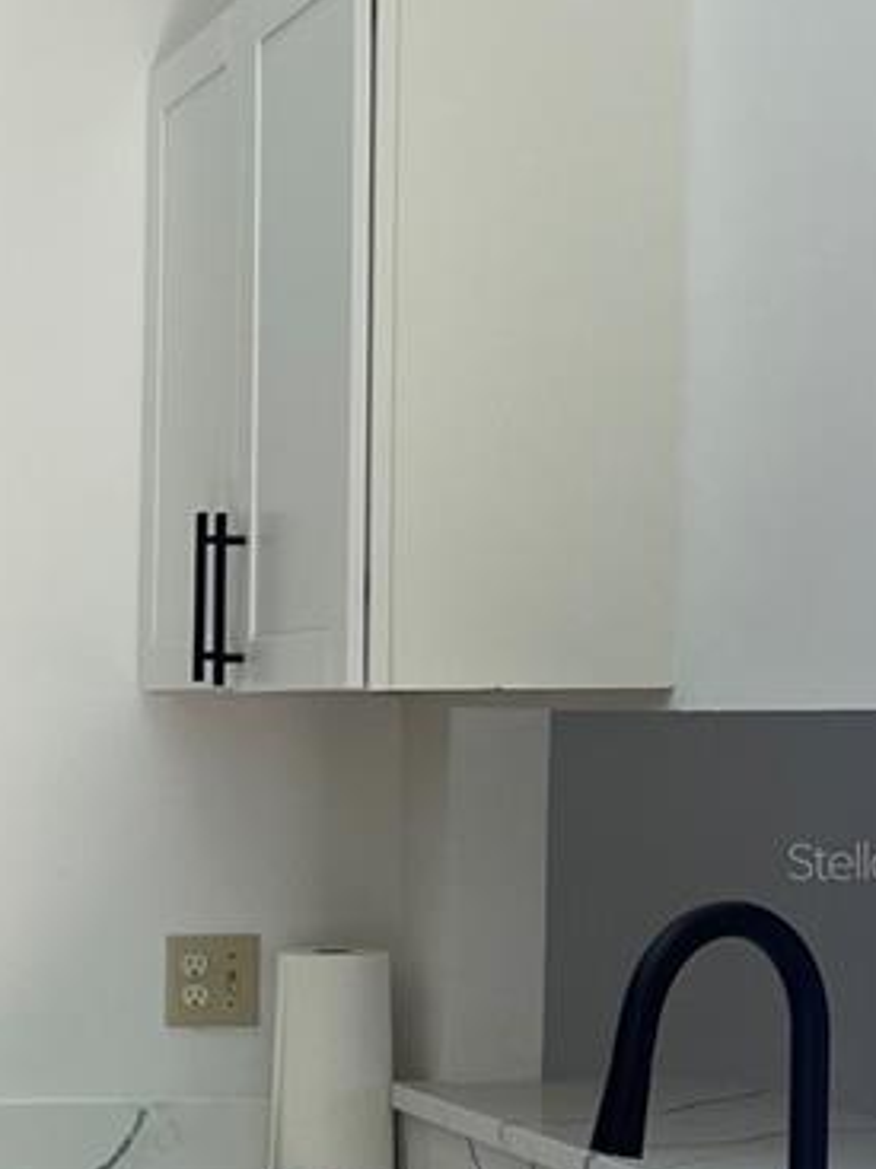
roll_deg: +1.0
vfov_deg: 22.8
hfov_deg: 16.0
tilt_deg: -2.7
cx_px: -420
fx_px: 2870
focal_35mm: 85
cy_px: 860
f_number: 1.5
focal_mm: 5.7
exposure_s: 1/533
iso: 50
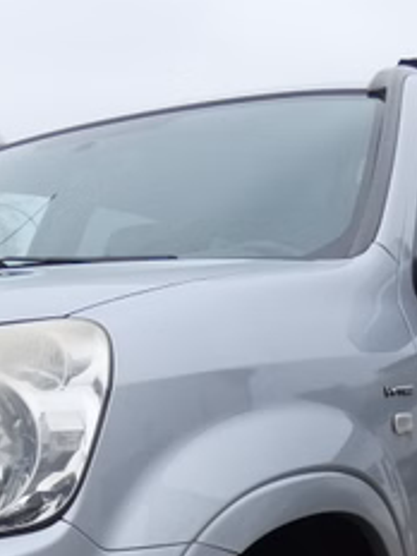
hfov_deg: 20.5
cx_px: -24
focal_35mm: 69
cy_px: 554
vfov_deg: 26.7
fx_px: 1108
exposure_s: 1/160
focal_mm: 3.6
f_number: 2.8
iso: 80
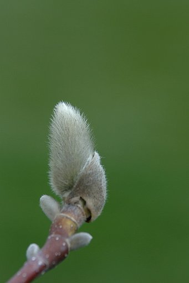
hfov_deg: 6.8
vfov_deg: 10.2
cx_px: 94
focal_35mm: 202
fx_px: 1596
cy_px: 142
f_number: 7.1
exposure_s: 1/250
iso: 200
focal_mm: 135
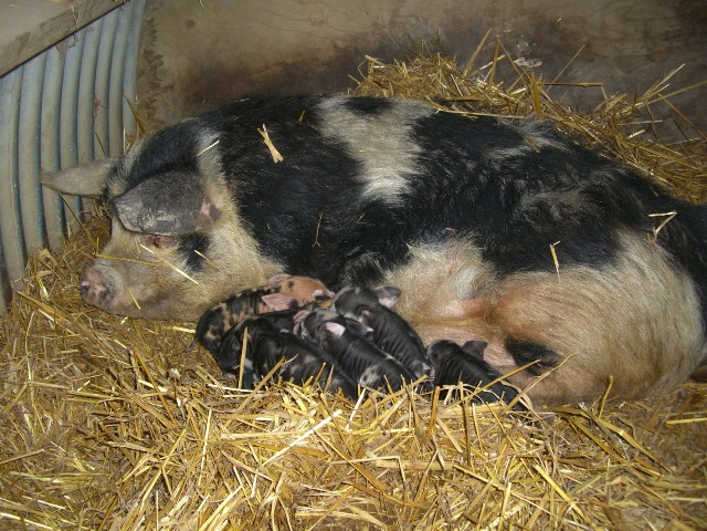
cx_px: 354
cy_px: 266
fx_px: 776
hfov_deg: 49.0
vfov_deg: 37.7
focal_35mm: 38
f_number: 2.8
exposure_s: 1/60
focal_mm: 7.9
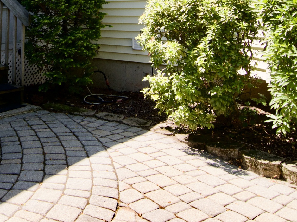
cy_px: -1
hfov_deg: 39.6
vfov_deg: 30.1
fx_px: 383
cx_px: 36
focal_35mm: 45
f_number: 6.3
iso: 320
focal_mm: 11.5
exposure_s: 1/500
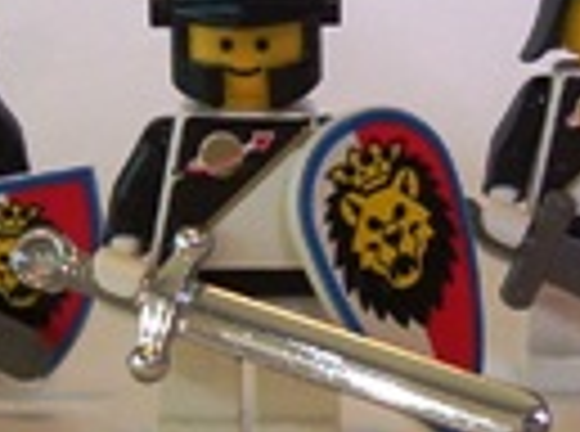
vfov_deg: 10.5
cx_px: 281
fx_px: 2356
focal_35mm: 141
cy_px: 194
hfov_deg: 14.0
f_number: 2.7
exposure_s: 1/30
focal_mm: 5.6
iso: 100
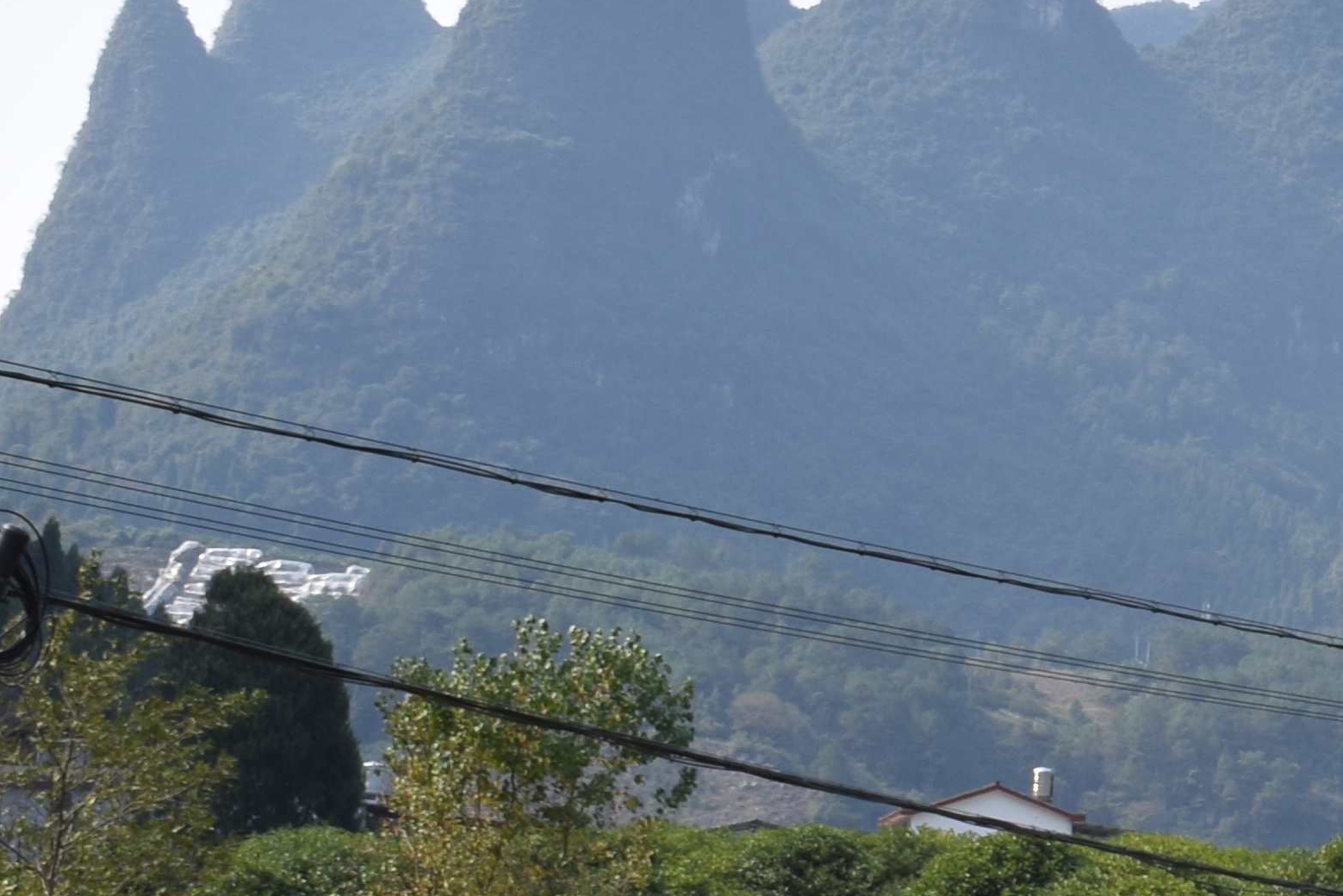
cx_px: 2170
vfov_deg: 7.6
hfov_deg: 10.9
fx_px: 6676
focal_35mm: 179
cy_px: 29
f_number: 18
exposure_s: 1/60
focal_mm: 31
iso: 100
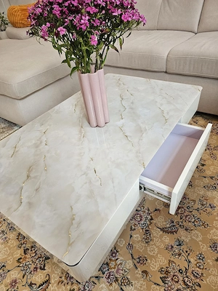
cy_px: 146
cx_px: 109
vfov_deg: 73.9
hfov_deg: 58.9
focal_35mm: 23
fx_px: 193
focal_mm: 6.3
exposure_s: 1/101
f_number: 1.7
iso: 160
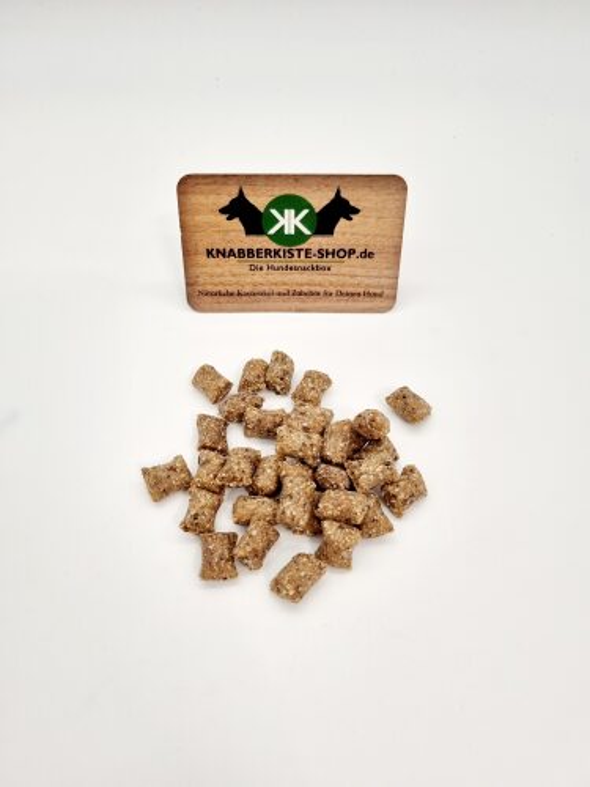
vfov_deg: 67.3
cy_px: 394
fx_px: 591
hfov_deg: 53.1
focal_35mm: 26
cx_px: 295
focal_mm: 5.4
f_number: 1.8
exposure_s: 1/192
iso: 50
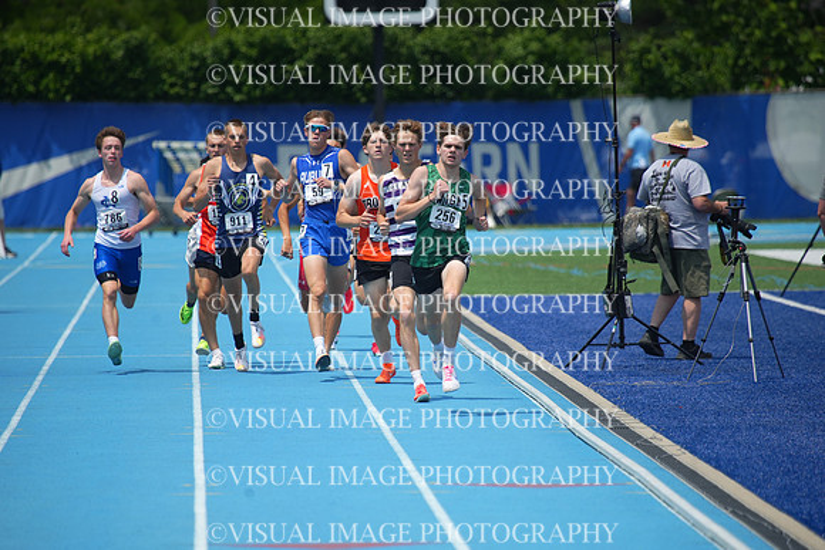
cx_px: 412
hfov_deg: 5.2
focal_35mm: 400
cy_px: 275
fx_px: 9168
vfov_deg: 3.4
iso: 400
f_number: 5.6
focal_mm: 400
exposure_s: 1/2500
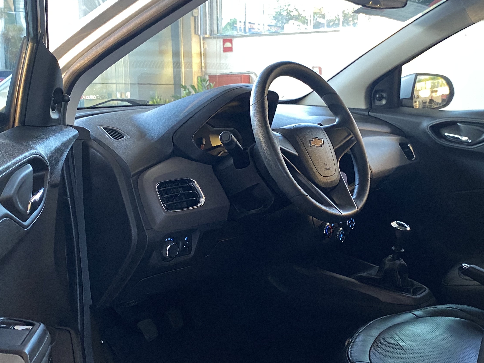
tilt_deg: -10.9
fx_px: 657
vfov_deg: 30.8
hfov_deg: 40.4
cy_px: 218
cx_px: 261
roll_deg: +0.4
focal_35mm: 47
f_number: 1.8
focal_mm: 4.25
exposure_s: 1/60
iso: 160
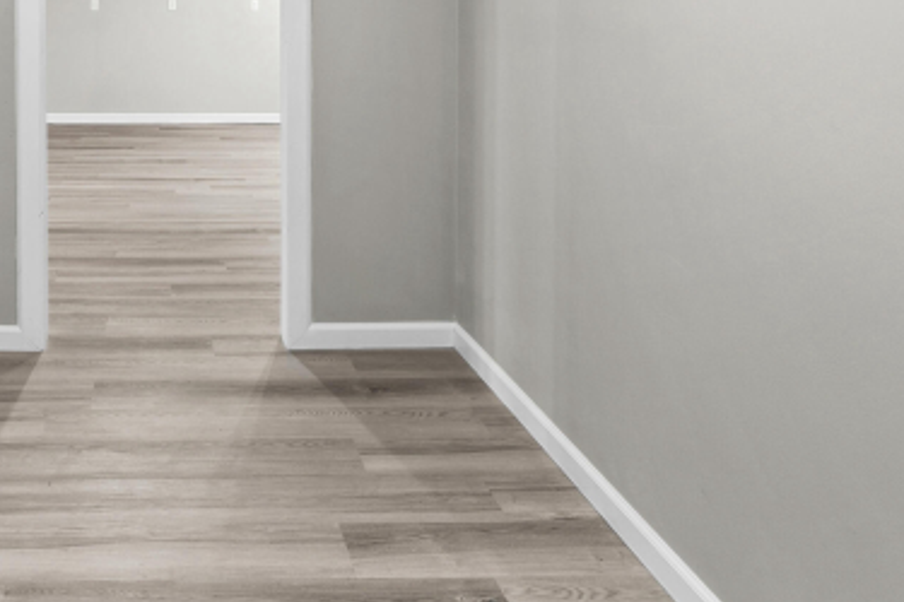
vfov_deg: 37.2
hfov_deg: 54.4
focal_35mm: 32
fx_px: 803
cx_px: 172
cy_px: 14
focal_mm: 16
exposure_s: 1.3
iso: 400
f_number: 10
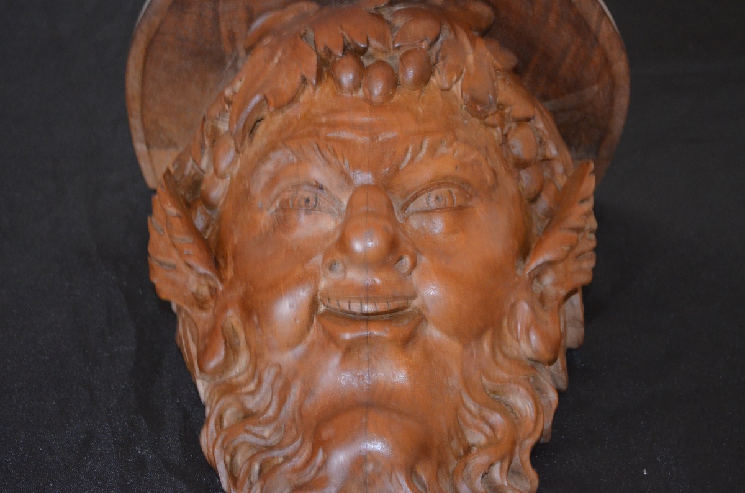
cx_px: 372
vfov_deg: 16.5
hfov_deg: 24.7
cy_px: 246
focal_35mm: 82
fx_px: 1704
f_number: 5.6
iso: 3200
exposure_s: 1/20
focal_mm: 55
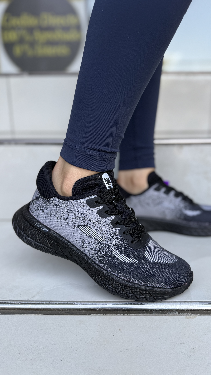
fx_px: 269
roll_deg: +0.2
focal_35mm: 27
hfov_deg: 42.8
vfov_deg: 69.9
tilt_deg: -12.5
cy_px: 189
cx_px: 122
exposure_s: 1/160
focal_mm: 6.76
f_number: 1.78
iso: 64
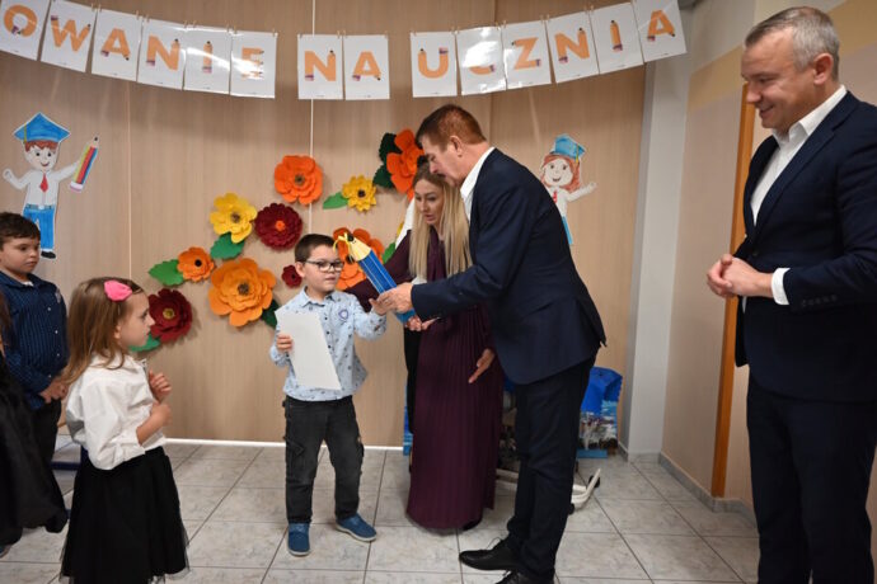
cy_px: 292
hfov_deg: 73.7
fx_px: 585
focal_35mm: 24
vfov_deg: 53.1
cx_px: 438
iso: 1600
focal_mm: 24
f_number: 4
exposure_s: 1/125
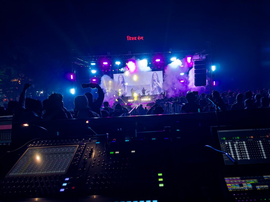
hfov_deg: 67.3
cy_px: 101
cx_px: 135
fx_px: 203
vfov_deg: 53.1
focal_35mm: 26
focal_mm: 5.96
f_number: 1.6
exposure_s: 1/548
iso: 50
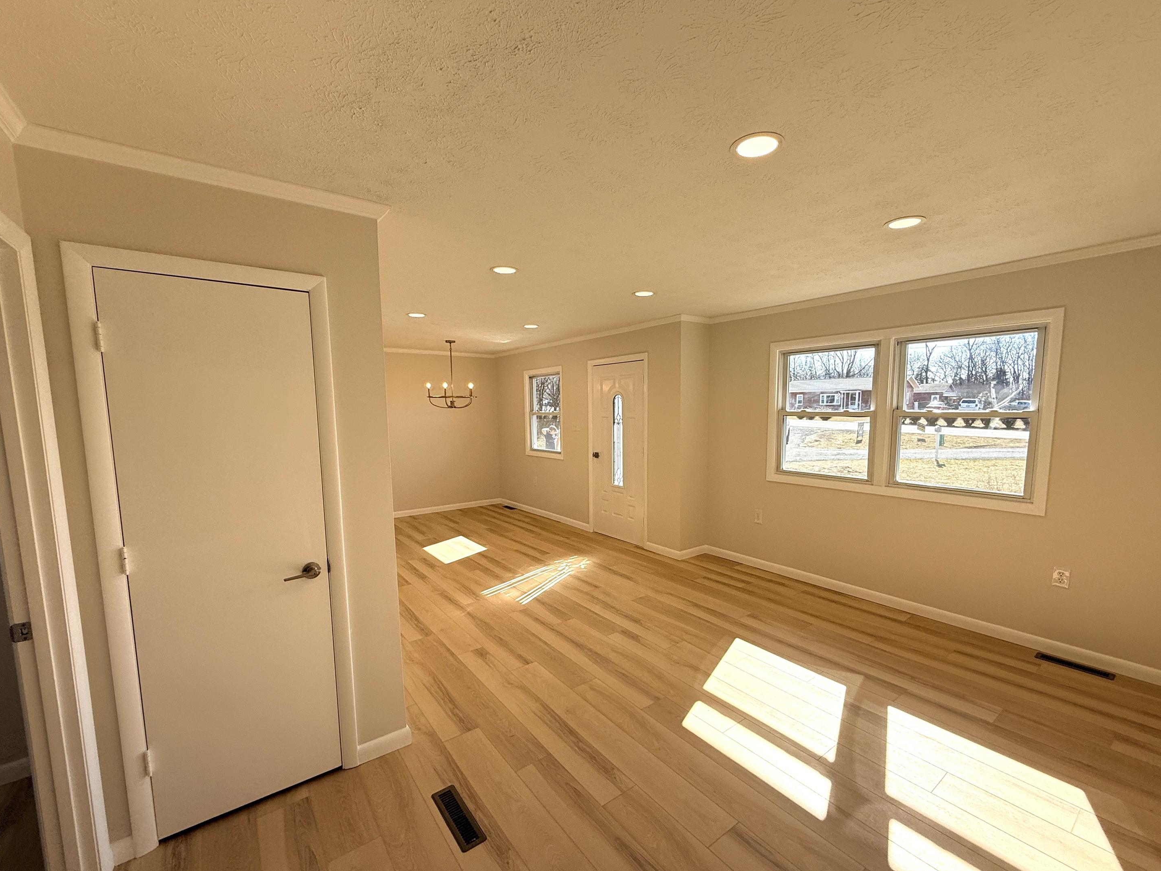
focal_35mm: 15
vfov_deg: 81.7
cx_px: 604
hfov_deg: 98.1
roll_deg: +0.5
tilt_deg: -6.0
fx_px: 503
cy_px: 462
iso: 64
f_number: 2.2
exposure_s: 1/424
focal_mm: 2.22
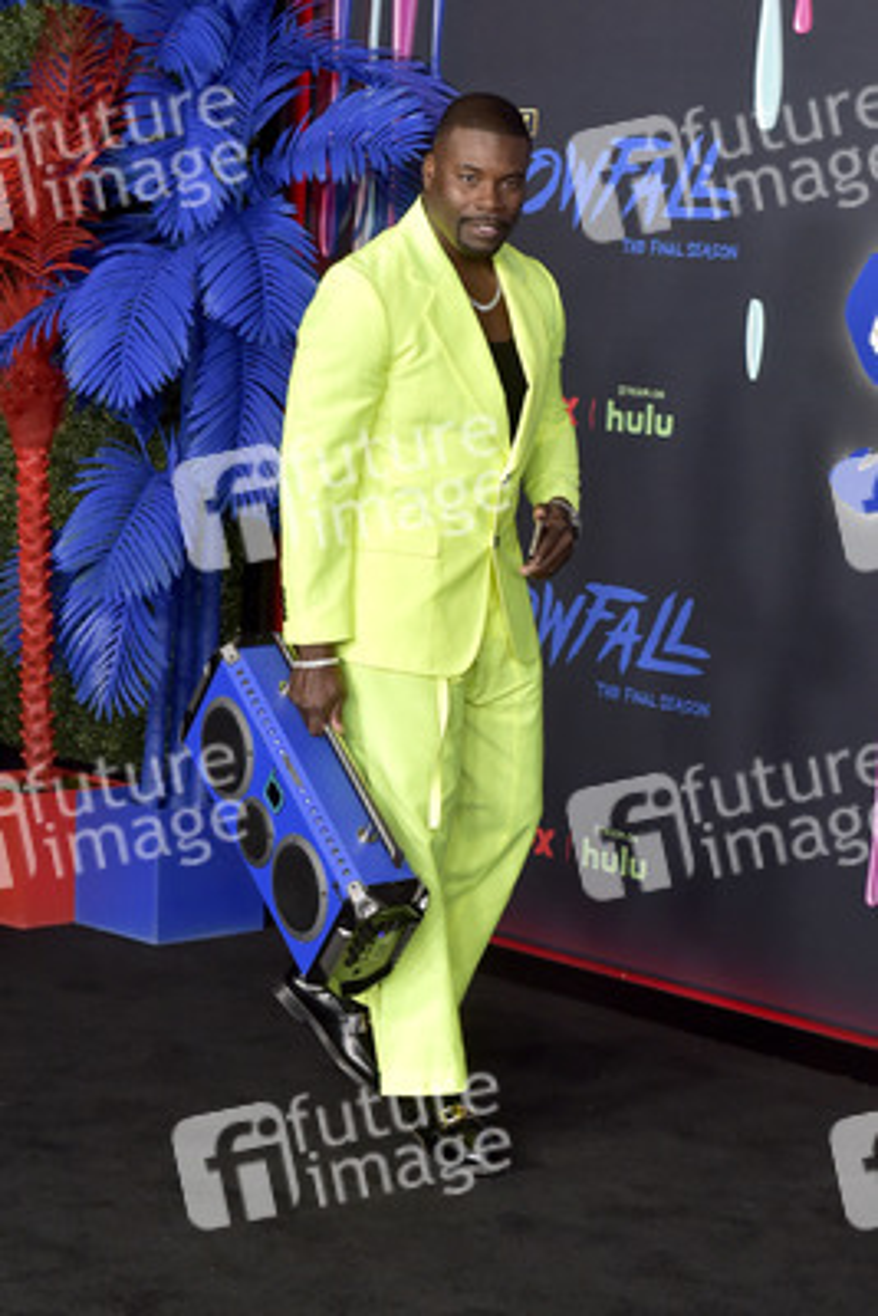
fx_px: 2558
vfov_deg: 28.8
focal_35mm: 70
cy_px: 658
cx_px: 439
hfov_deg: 19.5
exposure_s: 1/250
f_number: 6.3
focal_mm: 70
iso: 2000
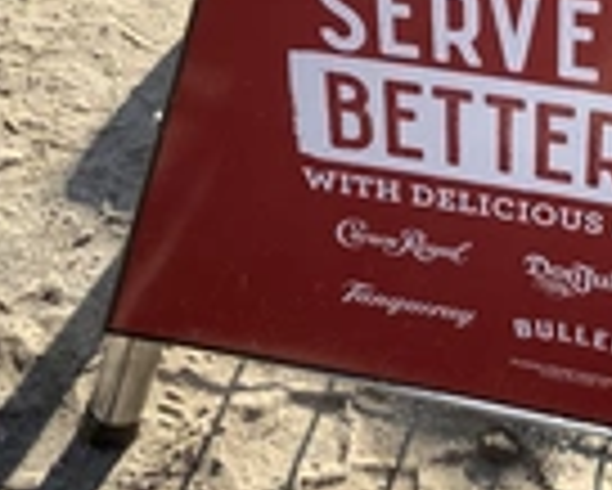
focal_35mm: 89
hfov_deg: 20.7
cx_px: 630
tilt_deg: -53.0
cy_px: 265
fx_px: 1613
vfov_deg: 17.3
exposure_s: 1/532
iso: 25
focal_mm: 3.3
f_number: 2.4
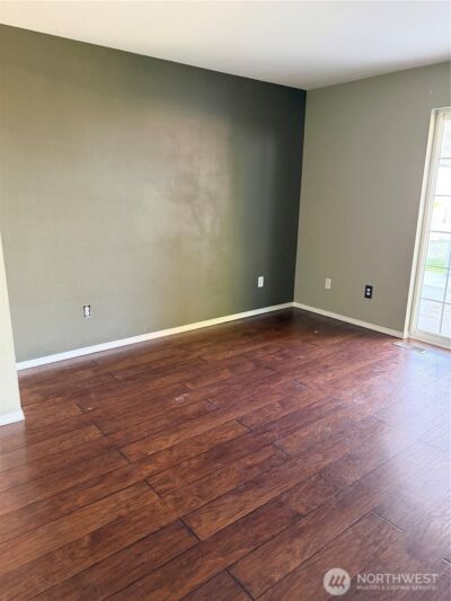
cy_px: 300
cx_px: 226
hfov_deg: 56.8
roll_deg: -0.7
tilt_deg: -14.4
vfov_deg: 71.6
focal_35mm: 24
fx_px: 417
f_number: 1.78
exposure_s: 1/60
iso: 800
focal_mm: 6.76
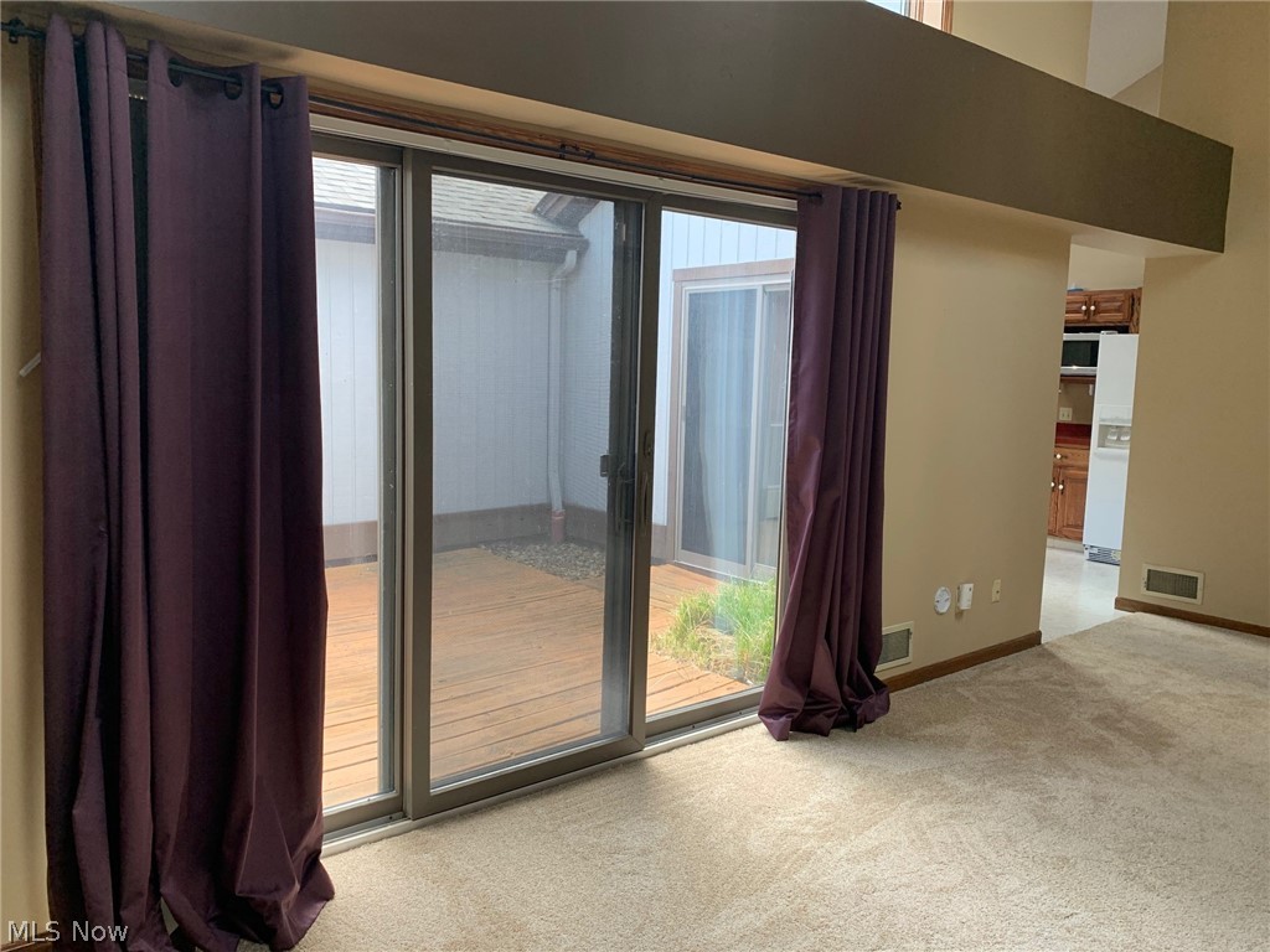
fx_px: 954
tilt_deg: -6.1
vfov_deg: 53.1
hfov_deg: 67.3
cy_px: 476
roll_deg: -2.0
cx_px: 635
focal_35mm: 26
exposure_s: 1/121
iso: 64
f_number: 1.8
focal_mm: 4.25
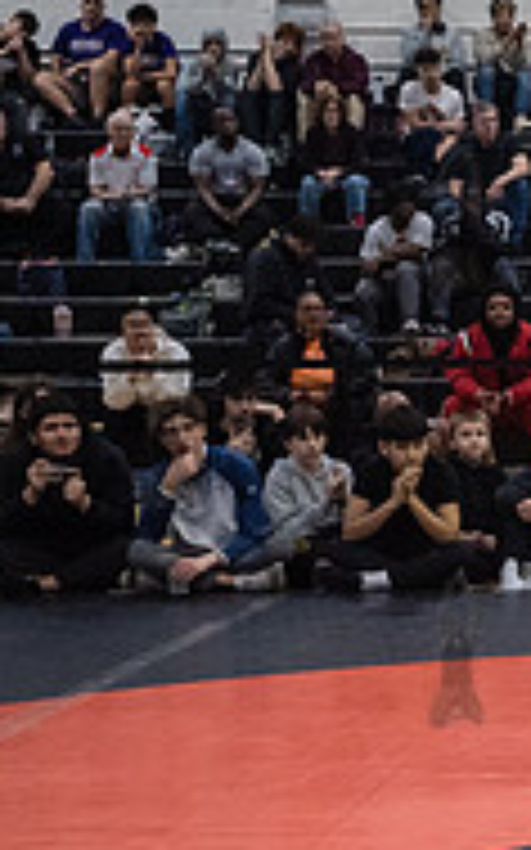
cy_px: 429
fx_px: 2549
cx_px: 1035
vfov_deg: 18.9
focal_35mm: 110
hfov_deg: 10.9
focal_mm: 35
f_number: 4
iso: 6400
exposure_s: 1/400
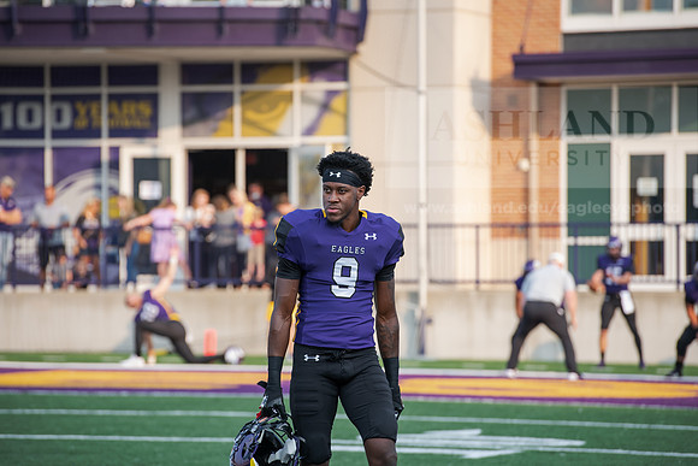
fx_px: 3879
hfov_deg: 10.3
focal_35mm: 200
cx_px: 349
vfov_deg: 6.9
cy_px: 233
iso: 250
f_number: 5
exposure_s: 1/400
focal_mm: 200
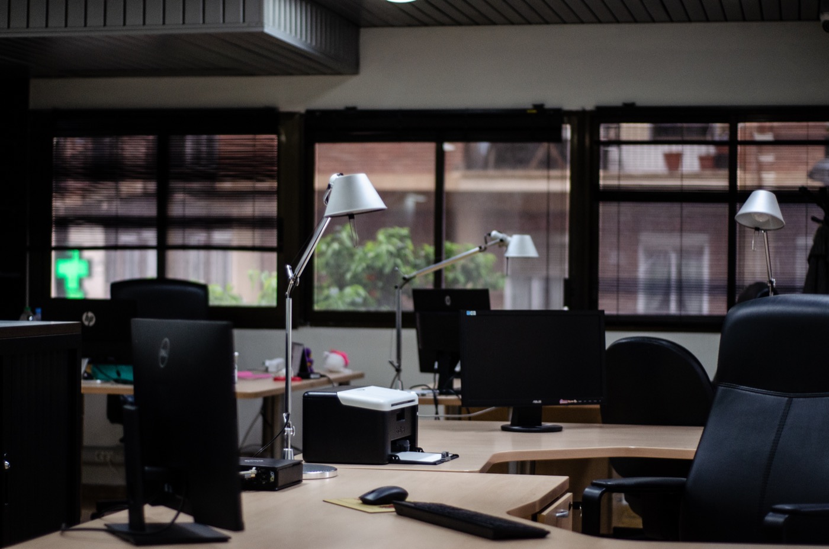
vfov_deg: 18.1
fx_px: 1723
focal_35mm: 75
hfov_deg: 27.0
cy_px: 274
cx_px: 414
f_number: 2
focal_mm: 50
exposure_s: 1/125
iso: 800
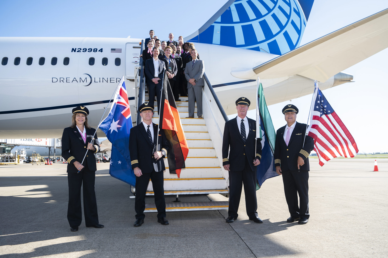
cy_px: 129
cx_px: 194
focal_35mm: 27
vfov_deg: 47.9
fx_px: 291
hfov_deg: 67.4
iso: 200
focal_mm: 27
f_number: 4
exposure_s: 1/800
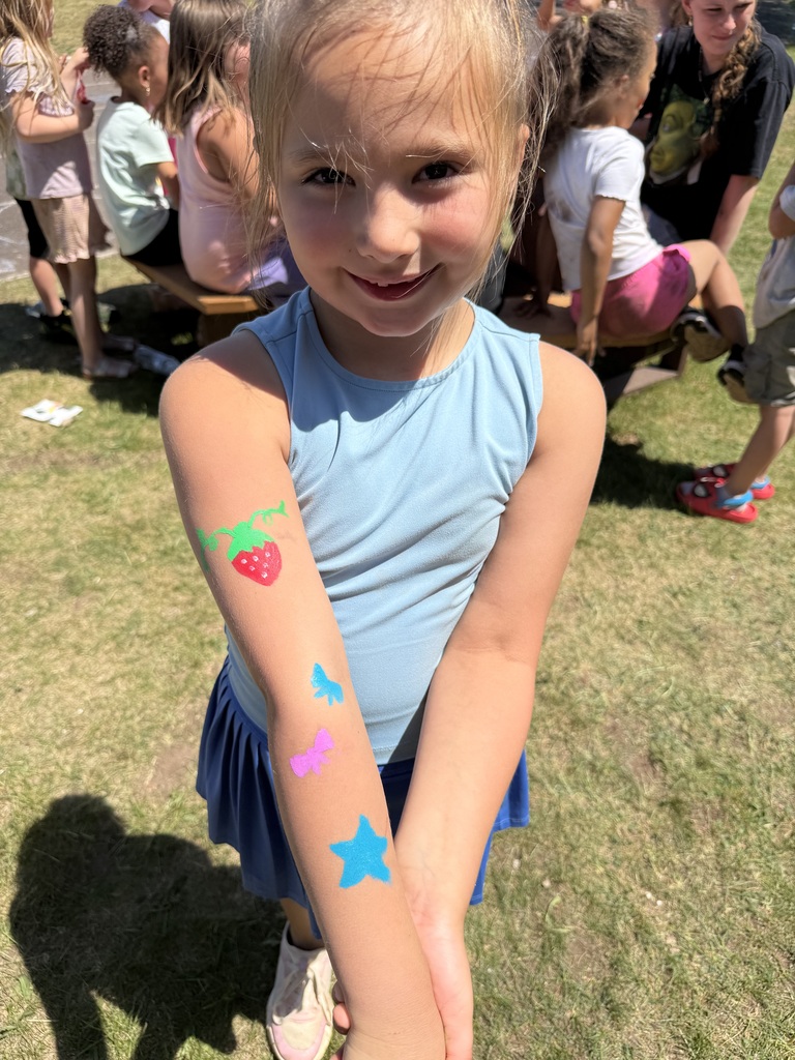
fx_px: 735
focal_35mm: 24
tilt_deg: -39.1
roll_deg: -2.7
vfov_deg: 71.6
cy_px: 530
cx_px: 398
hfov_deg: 56.8
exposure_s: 1/4405
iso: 80
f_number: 1.78
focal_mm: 6.76
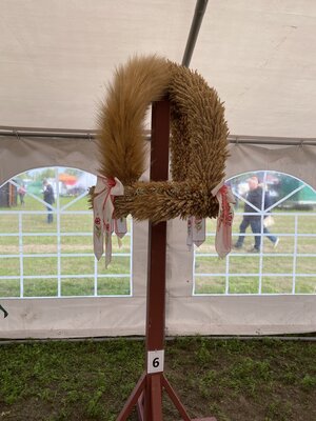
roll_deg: -1.7
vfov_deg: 67.3
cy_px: 210
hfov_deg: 53.1
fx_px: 316
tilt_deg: -3.7
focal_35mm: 26
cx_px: 158
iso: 32
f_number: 1.8
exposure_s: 1/582
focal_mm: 4.25
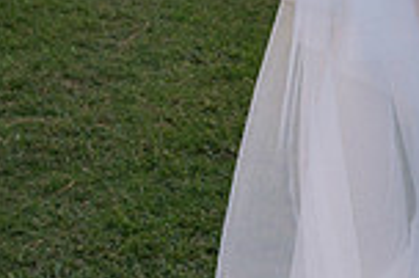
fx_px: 1686
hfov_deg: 13.4
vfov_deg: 9.0
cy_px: -222
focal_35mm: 145
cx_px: 612
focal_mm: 38
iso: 200
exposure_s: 1/160
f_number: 5.6
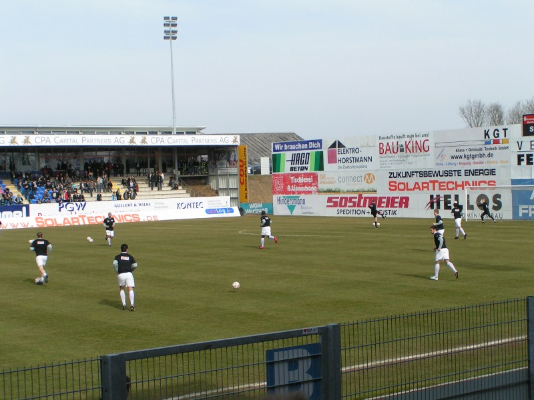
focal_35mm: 65
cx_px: 267
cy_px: 200
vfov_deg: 22.6
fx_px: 1003
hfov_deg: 29.8
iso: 50
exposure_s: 1/250
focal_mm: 10
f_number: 6.3
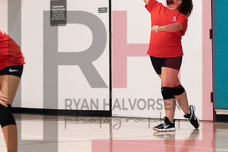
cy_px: -43
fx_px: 1203
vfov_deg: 7.2
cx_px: 141
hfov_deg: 10.8
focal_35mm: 190
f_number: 1.2
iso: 800
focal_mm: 50
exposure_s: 1/1600
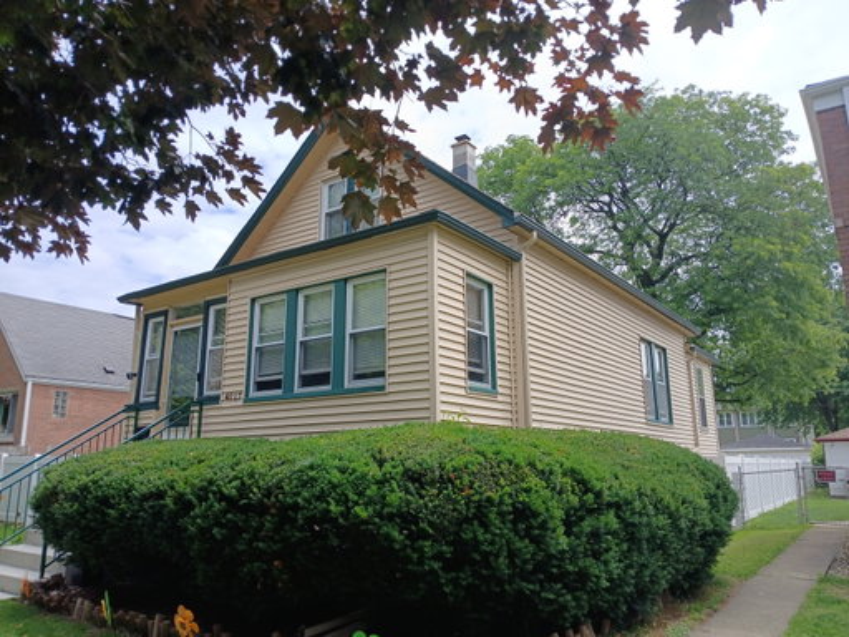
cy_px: 318
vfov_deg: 53.1
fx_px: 638
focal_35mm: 26
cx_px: 424
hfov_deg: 67.3
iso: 20
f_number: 1.8
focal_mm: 3.98
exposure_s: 1/398
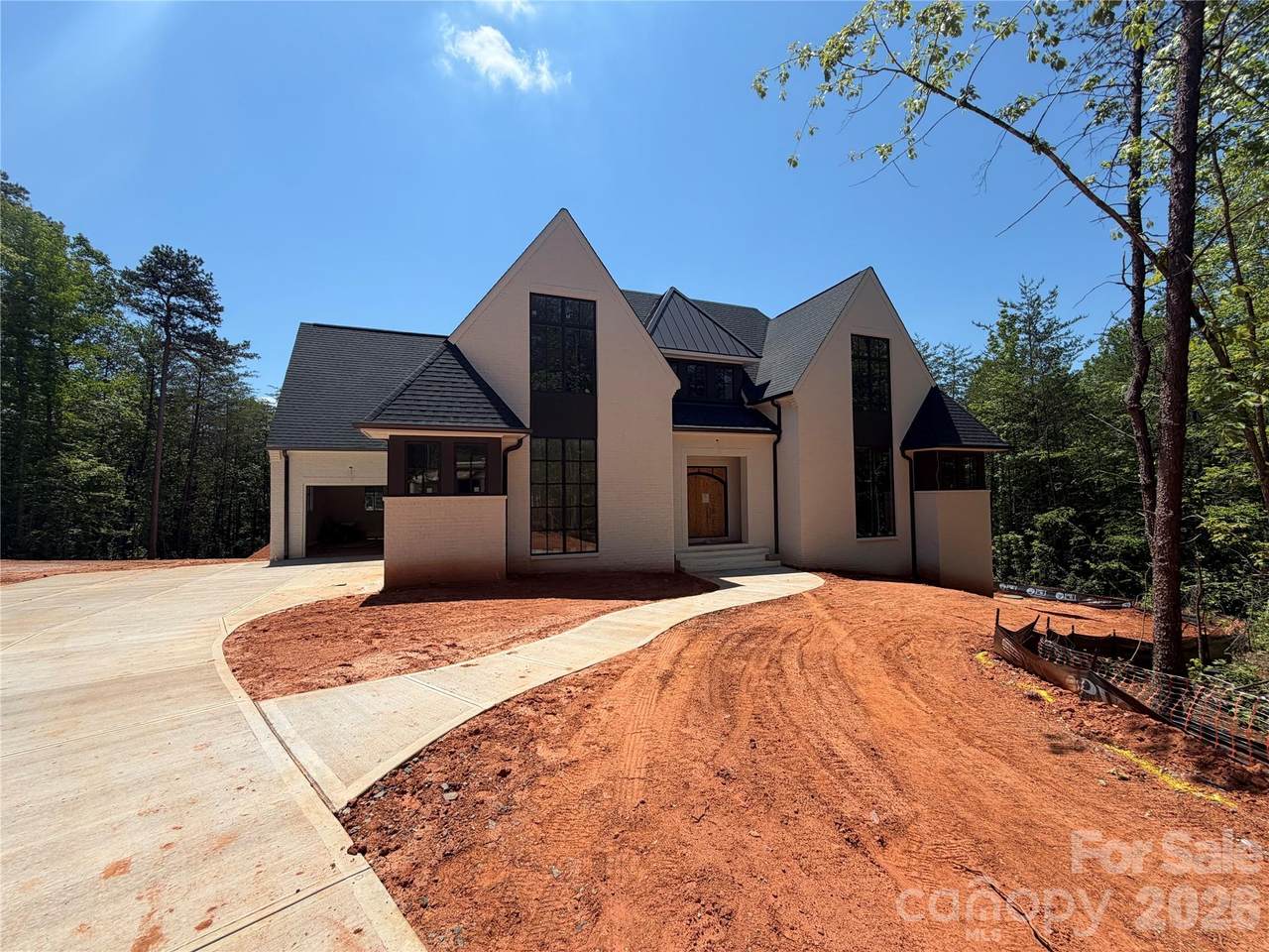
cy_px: 476
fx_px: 513
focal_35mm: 14
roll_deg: +0.9
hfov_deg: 102.1
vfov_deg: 85.7
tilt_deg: +1.0
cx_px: 634
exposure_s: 1/955
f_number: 2.2
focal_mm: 2.22
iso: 20
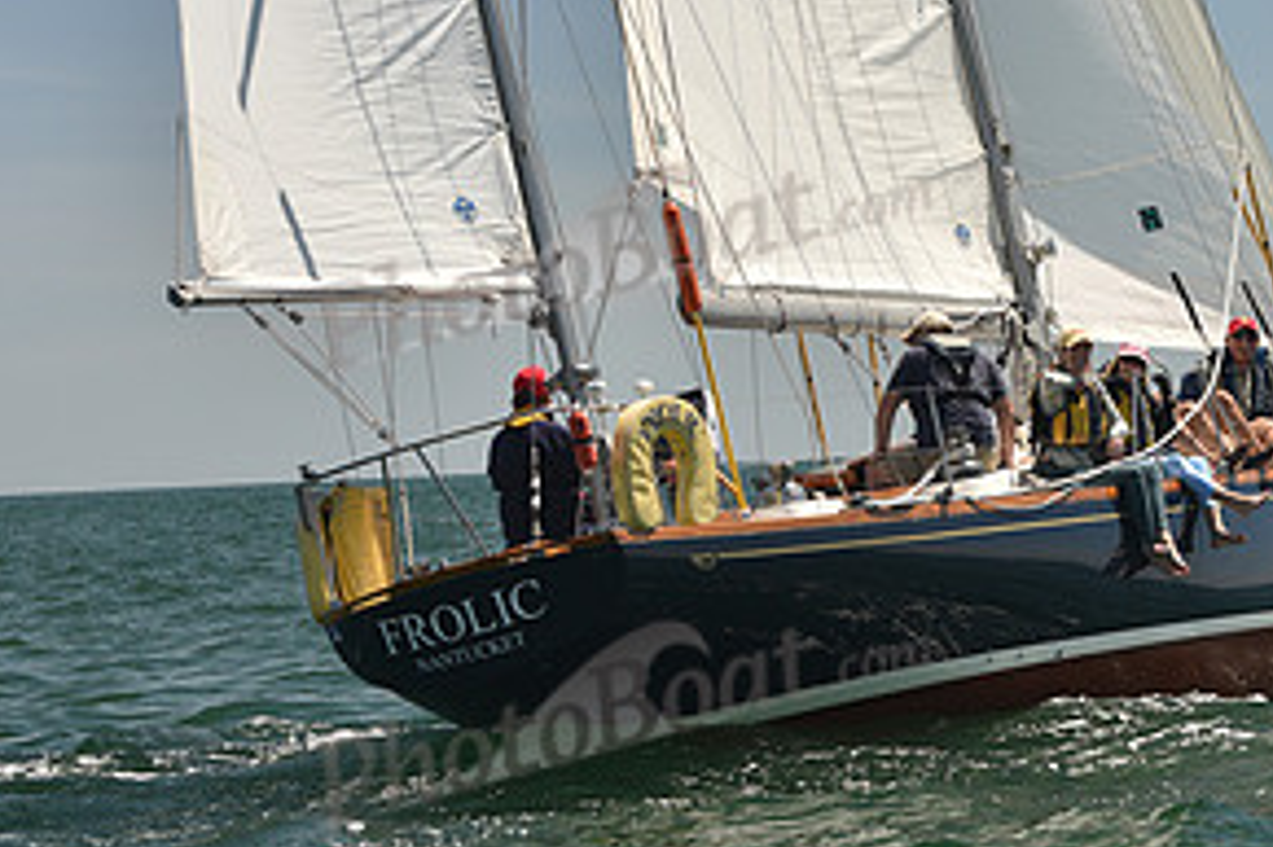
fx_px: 4948
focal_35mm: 140
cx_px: 1163
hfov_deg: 14.5
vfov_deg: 9.8
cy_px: 424
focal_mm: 70
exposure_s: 1/800
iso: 250
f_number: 5.6
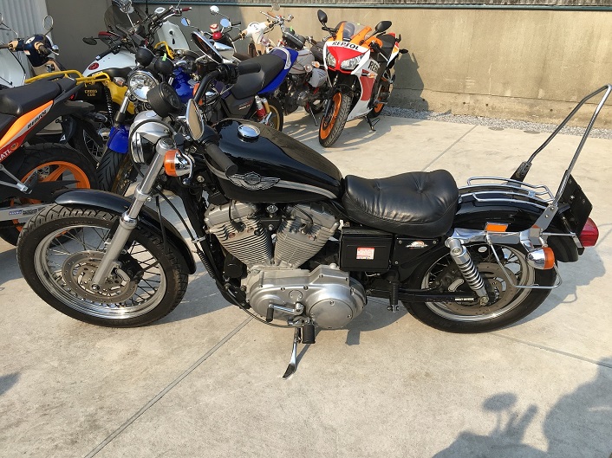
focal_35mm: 29
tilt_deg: -23.8
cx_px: 306
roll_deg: -0.9
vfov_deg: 48.2
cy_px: 229
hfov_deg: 61.7
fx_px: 513
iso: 25
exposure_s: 1/674
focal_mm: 4.15
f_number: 2.2
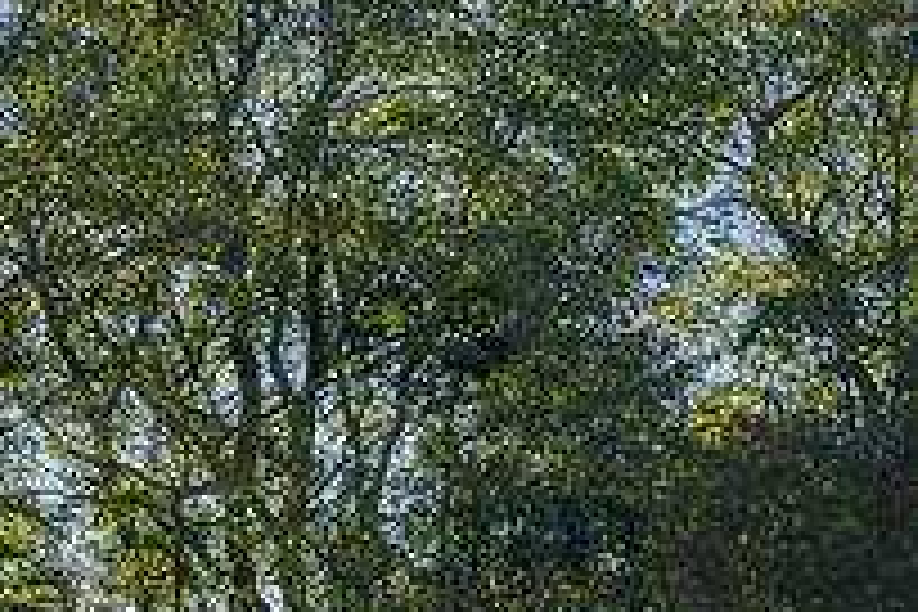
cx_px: -378
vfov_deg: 12.3
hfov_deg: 17.0
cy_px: 538
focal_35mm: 111
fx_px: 2830
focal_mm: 39
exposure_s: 1/100
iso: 100
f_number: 13
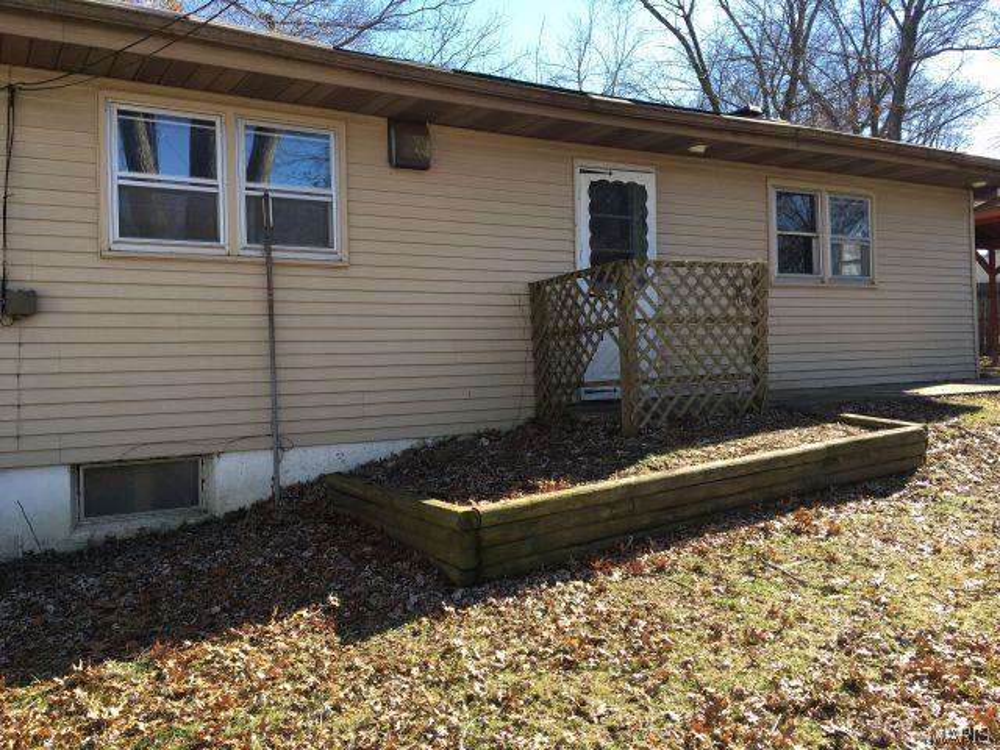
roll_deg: -0.7
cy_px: 375
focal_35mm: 29
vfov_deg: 48.2
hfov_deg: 61.7
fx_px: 838
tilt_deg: +2.4
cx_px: 500
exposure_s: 1/330
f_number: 2.2
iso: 25
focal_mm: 4.15
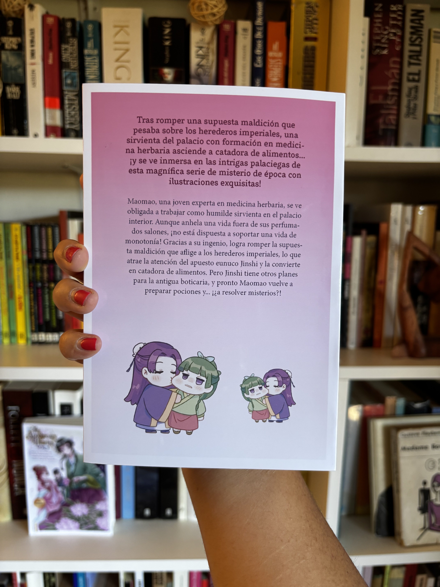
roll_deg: -2.0
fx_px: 441
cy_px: 294
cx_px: 220
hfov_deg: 53.1
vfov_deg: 67.3
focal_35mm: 26
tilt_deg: -9.8
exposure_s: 1/50
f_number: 1.6
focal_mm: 5.96
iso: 125
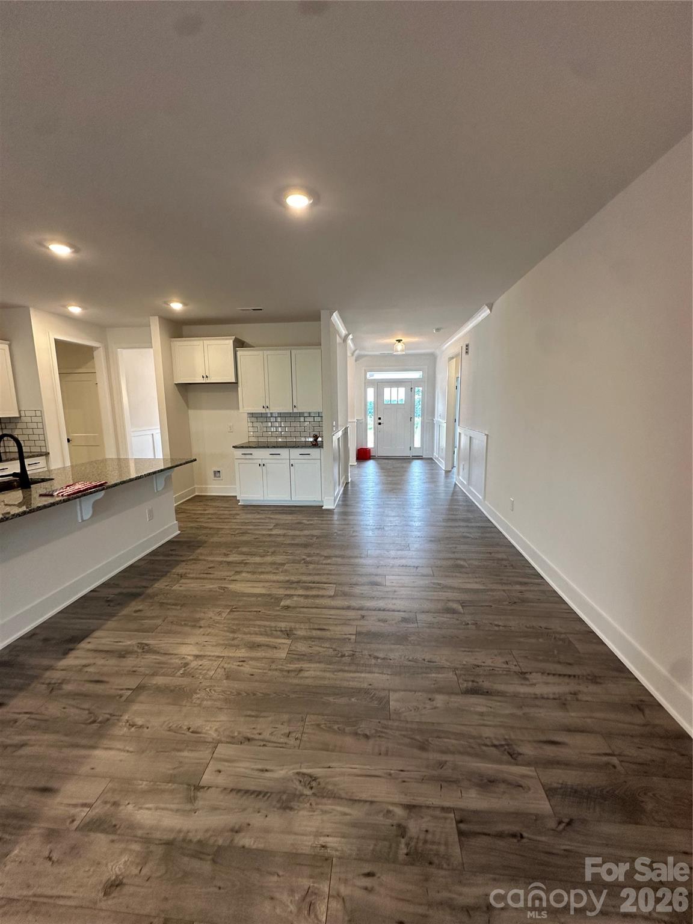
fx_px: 374
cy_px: 462
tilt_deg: -7.7
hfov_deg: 85.7
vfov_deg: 102.1
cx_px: 346
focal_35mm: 14
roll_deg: -0.5
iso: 200
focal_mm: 2.22
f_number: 2.2
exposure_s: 1/120
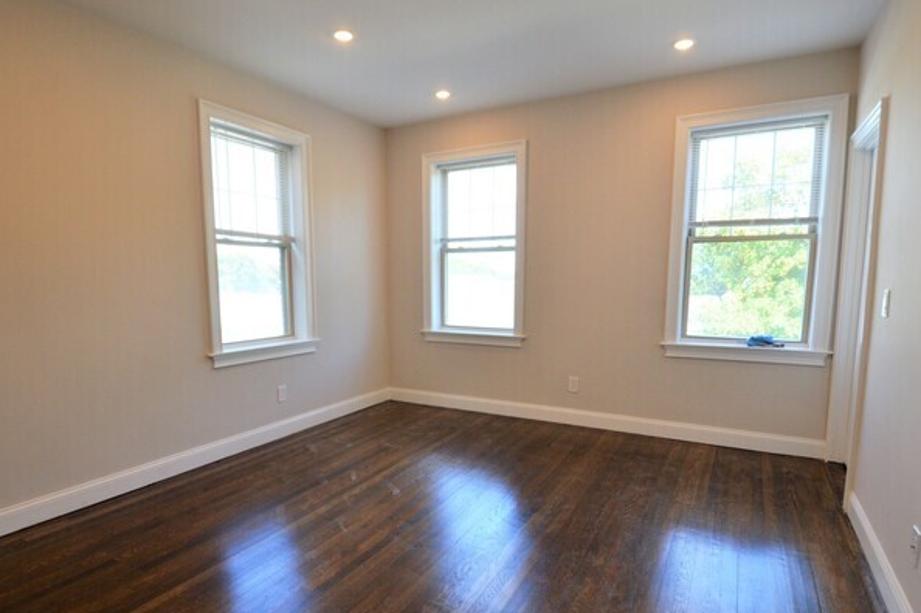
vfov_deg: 64.3
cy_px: 341
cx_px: 437
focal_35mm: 19
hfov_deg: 86.9
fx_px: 486
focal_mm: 10
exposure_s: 1/125
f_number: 5.6
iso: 400
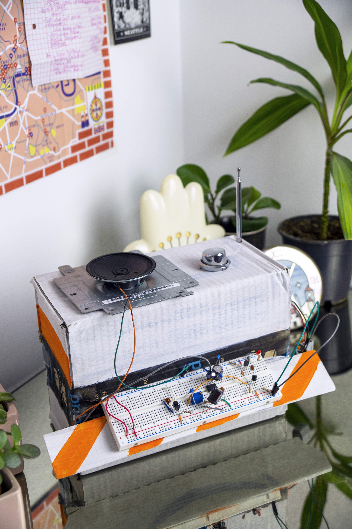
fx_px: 771
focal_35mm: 52
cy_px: 264
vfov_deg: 37.9
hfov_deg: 25.7
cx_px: 176
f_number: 5
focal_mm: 35
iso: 200
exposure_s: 1/30
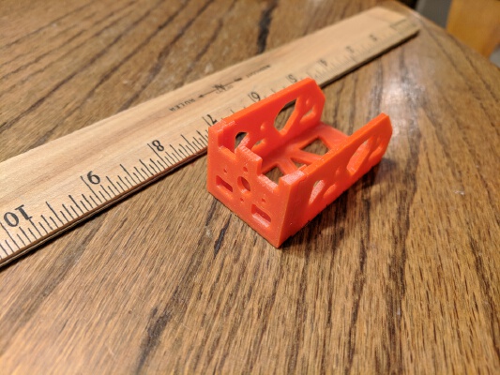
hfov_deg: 67.3
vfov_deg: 53.1
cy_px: 188
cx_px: 250
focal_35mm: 26
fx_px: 376
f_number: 2
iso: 378
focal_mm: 4.67
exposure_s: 1/40
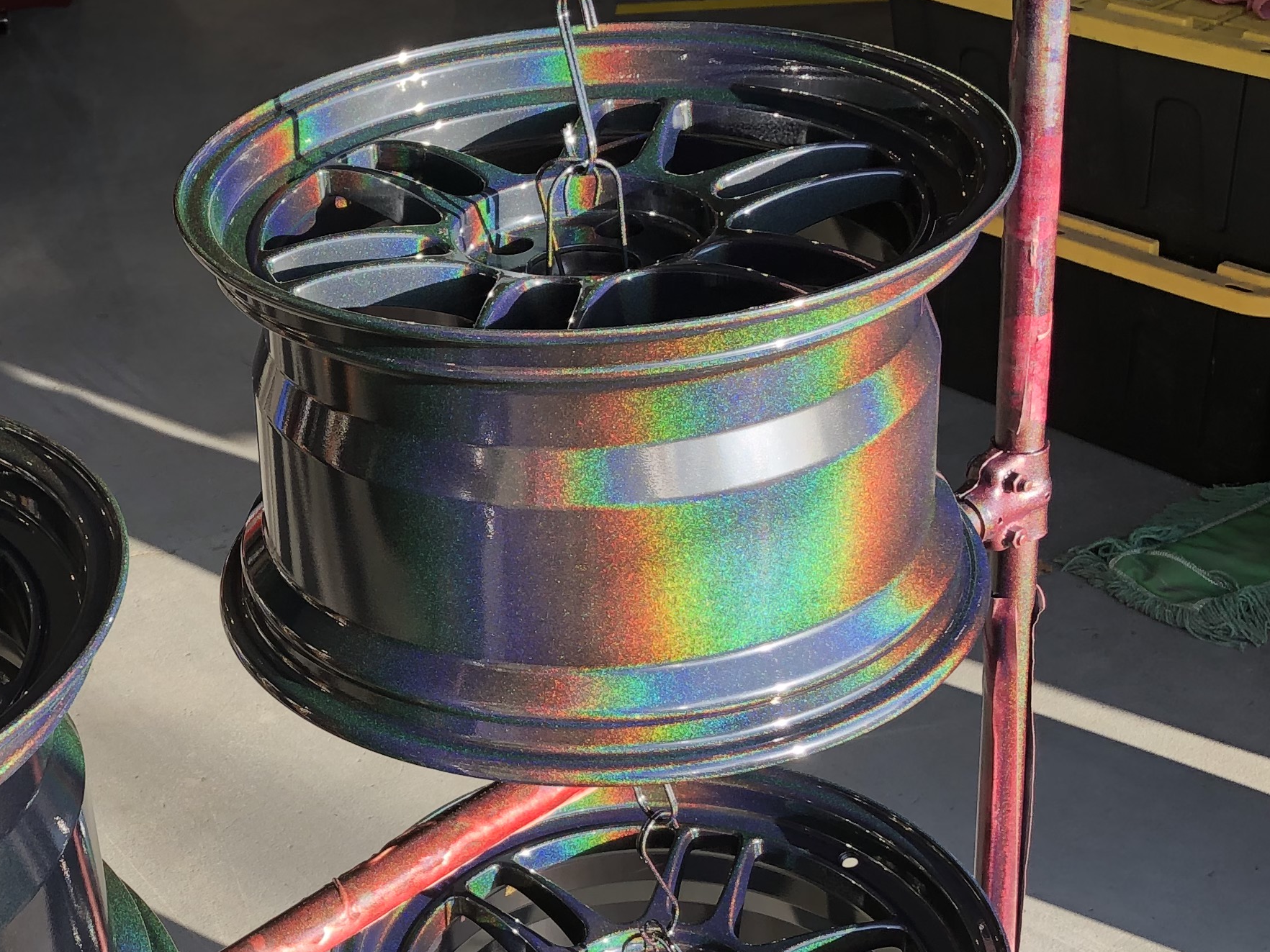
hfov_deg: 29.1
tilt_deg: -30.1
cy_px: 599
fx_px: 2348
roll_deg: +8.3
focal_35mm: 64
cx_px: 132
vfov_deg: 22.9
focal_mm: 3.99
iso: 20
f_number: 1.8
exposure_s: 1/132
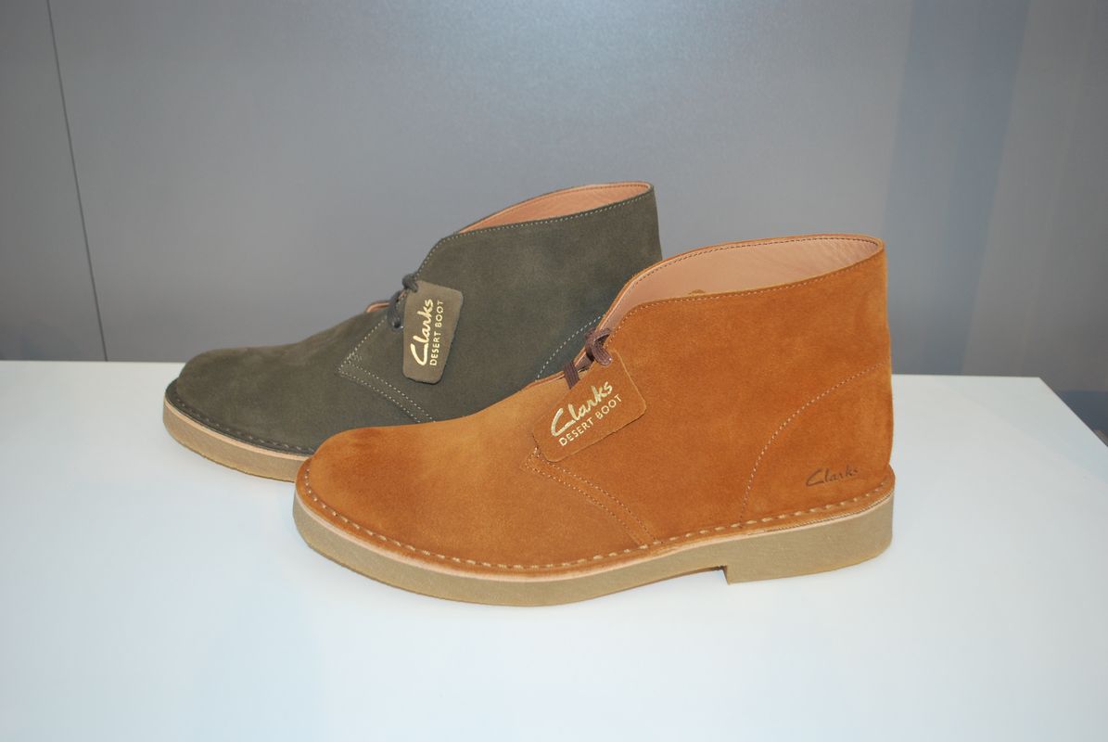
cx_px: 554
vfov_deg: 40.1
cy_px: 371
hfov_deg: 57.2
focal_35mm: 33
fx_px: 1017
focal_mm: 22
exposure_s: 1/60
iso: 200
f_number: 4
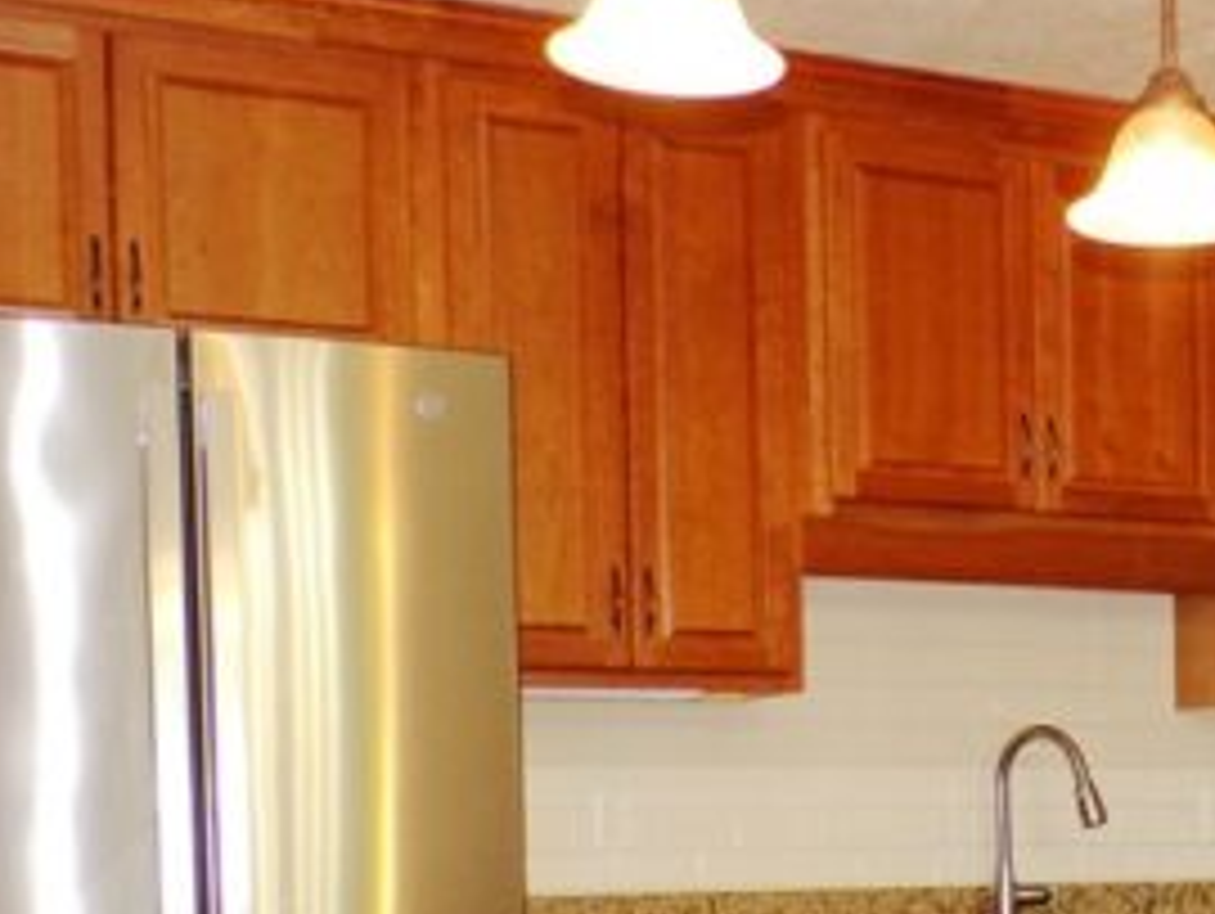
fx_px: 2494
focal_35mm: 71
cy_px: 937
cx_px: 1323
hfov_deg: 25.5
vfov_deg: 20.1
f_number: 3
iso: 313
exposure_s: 1/34
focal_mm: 4.3
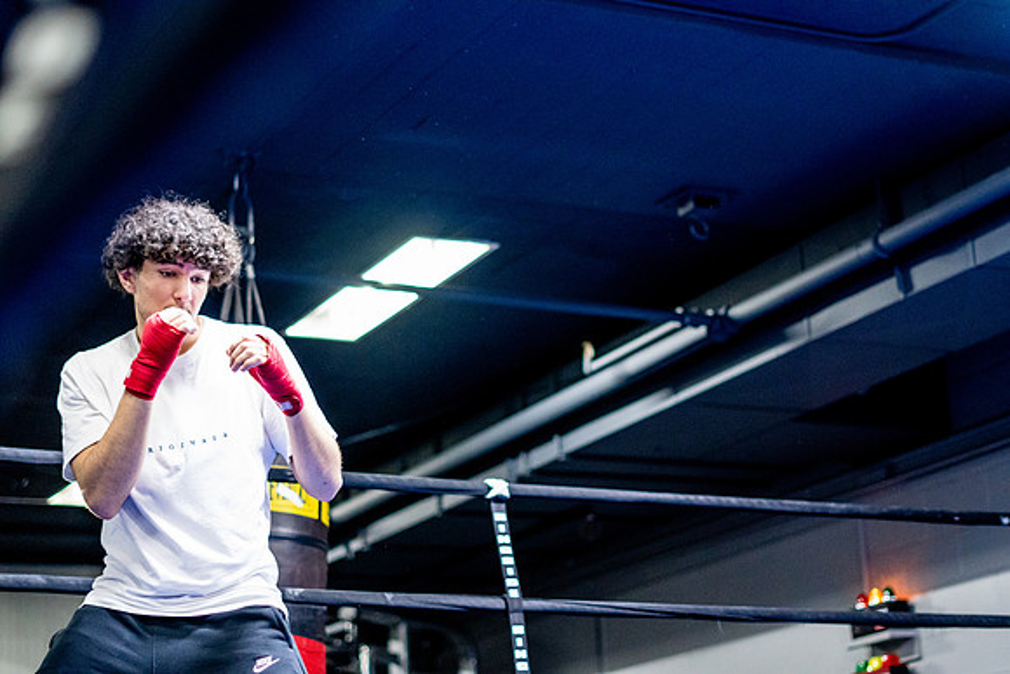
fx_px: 2105
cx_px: 505
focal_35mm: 75
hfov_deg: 27.0
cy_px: 337
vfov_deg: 18.2
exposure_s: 1/500
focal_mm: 50
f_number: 1.8
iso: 4000
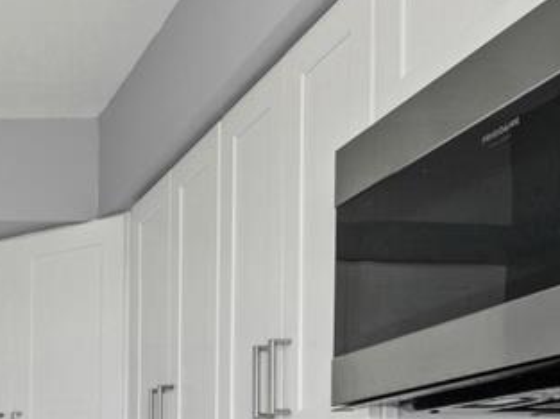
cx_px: -156
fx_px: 953
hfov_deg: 27.6
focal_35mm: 59
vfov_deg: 22.2
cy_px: 544
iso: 160
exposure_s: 1/50
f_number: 8
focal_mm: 12
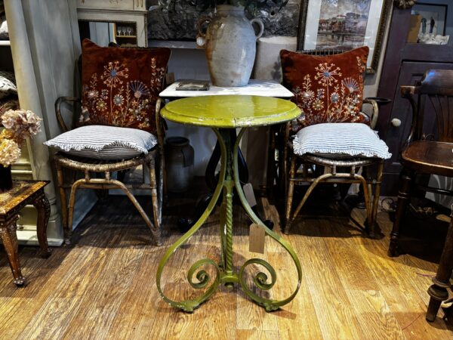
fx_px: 340
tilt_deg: -20.4
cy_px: 170
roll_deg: -1.1
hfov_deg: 67.3
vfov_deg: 53.1
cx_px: 226
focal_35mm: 26
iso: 400
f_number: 1.6
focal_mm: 5.96
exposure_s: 1/50
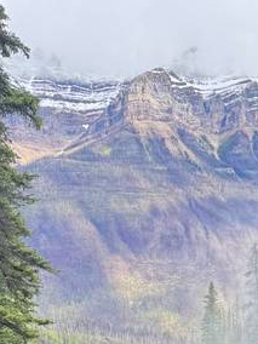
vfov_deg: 19.5
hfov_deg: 17.8
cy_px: 579
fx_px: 805
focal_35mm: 81
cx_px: 256
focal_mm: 6.76
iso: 80
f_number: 1.78
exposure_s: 1/604
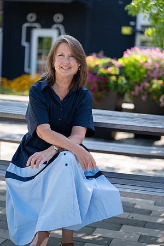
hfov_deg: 19.5
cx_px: 82
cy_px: 123
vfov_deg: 28.8
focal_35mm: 70
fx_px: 478
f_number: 2
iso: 100
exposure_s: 1/1000
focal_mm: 70
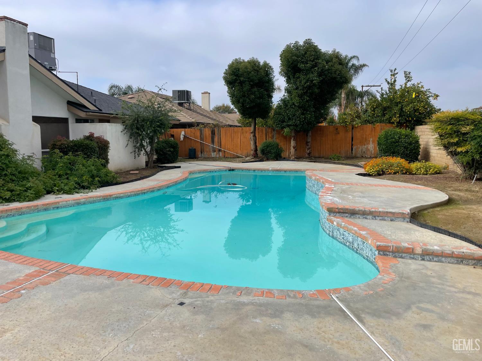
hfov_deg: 67.3
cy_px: 180
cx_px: 241
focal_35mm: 26
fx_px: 362
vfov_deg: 53.1
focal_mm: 4.2
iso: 32
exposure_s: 1/3861
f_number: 1.6
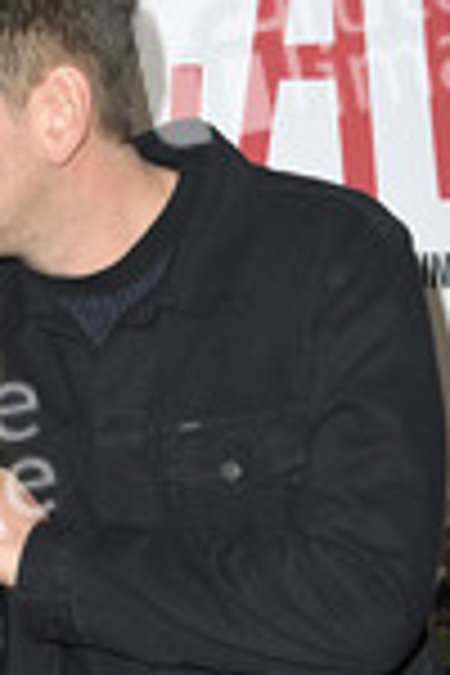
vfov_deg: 15.6
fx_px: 2400
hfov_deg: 10.6
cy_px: 716
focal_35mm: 128
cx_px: -45
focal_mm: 48
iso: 400
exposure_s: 1/250
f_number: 6.3
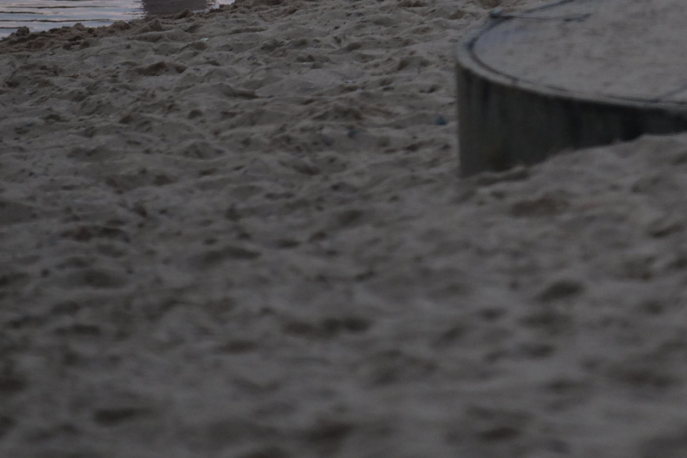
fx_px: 9065
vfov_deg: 2.9
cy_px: -152
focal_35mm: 475
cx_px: 658
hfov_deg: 4.3
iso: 1250
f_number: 2.8
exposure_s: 1/320
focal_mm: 150
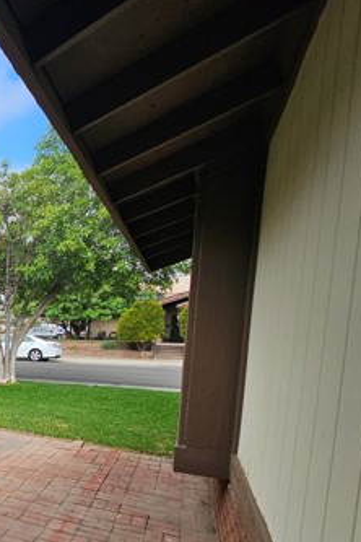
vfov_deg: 67.0
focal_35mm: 26
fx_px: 391
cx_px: -124
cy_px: 373
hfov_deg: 33.6
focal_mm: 2.2
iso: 50
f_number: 2.2
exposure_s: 1/1186
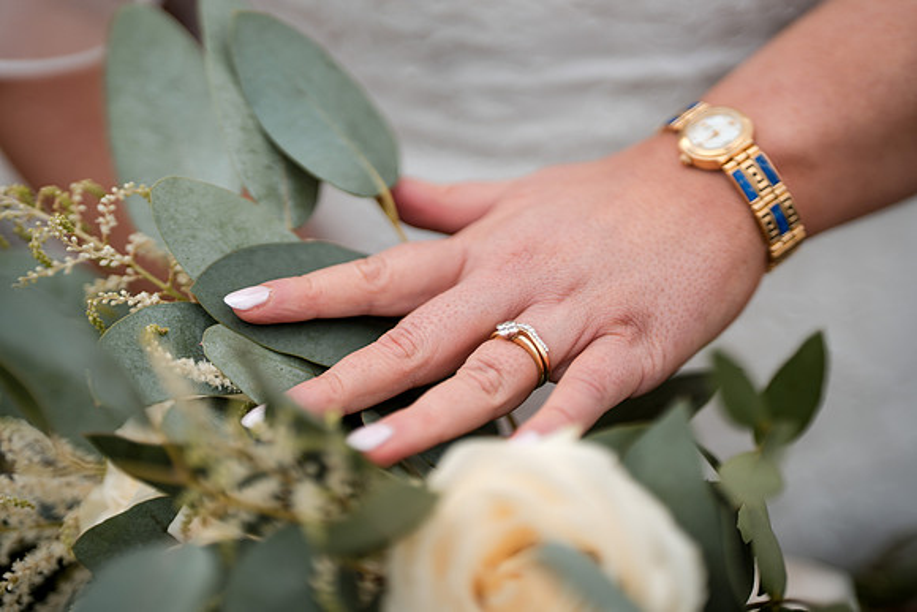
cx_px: 458
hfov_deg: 23.9
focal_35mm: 85
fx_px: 2166
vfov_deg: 16.1
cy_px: 306
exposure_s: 1/5000
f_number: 1.4
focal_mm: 85
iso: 100
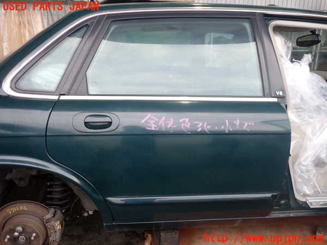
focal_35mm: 30
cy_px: 122
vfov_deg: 46.8
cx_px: 164
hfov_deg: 60.0
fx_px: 283
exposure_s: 1/80
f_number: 2.3
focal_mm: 5.4
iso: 200
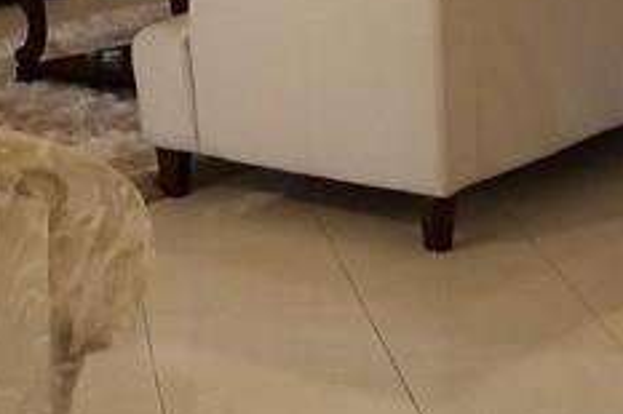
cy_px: -254
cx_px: 283
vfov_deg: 11.0
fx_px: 2058
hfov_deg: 17.2
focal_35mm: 119
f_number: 1.7
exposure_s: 1/60
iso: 640
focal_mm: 4.3
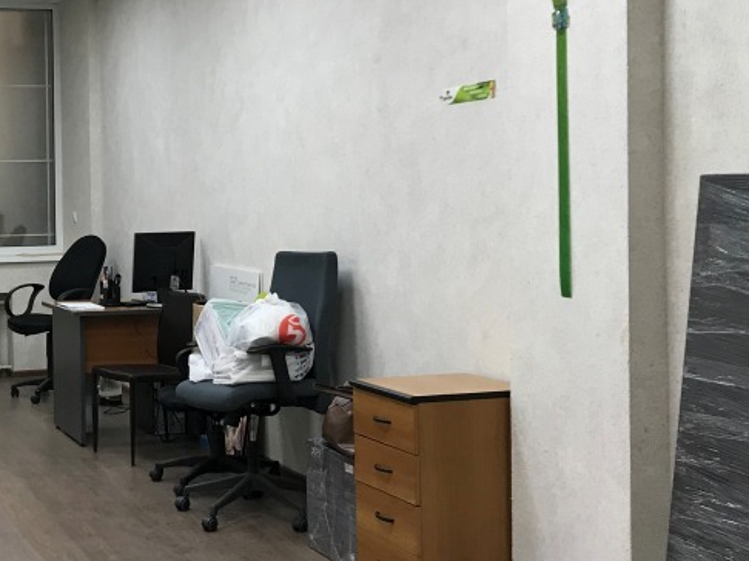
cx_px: 89
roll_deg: +0.6
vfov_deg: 24.7
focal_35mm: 59
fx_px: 1276
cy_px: 214
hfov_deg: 31.3
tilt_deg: +0.4
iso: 25
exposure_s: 1/33
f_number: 1.8
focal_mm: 3.99
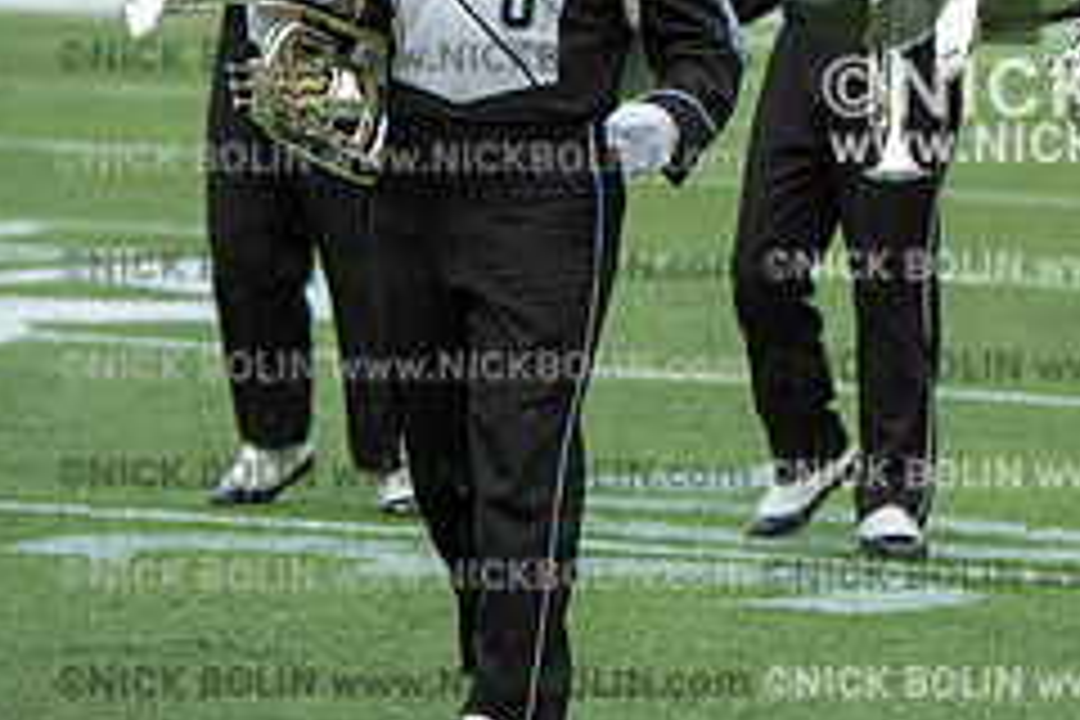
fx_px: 10499
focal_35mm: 350
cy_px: -50
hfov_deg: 5.9
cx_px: 1107
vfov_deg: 3.9
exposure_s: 1/500
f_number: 4
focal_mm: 145
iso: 400
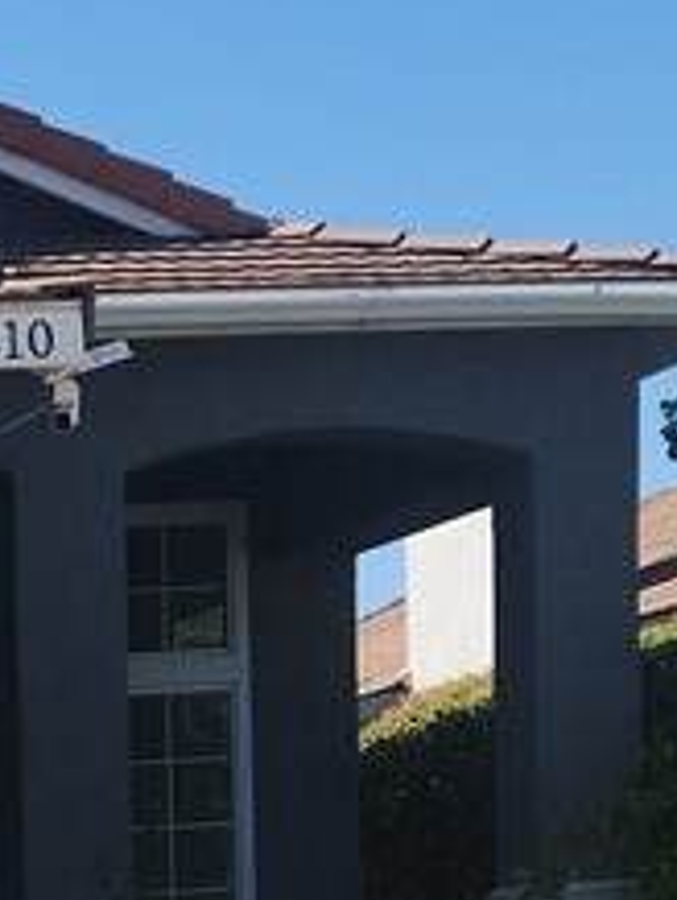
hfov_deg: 12.1
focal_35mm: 108
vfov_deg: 16.7
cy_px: 1296
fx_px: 2811
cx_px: -698
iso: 20
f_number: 1.8
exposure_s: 1/1780
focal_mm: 5.4
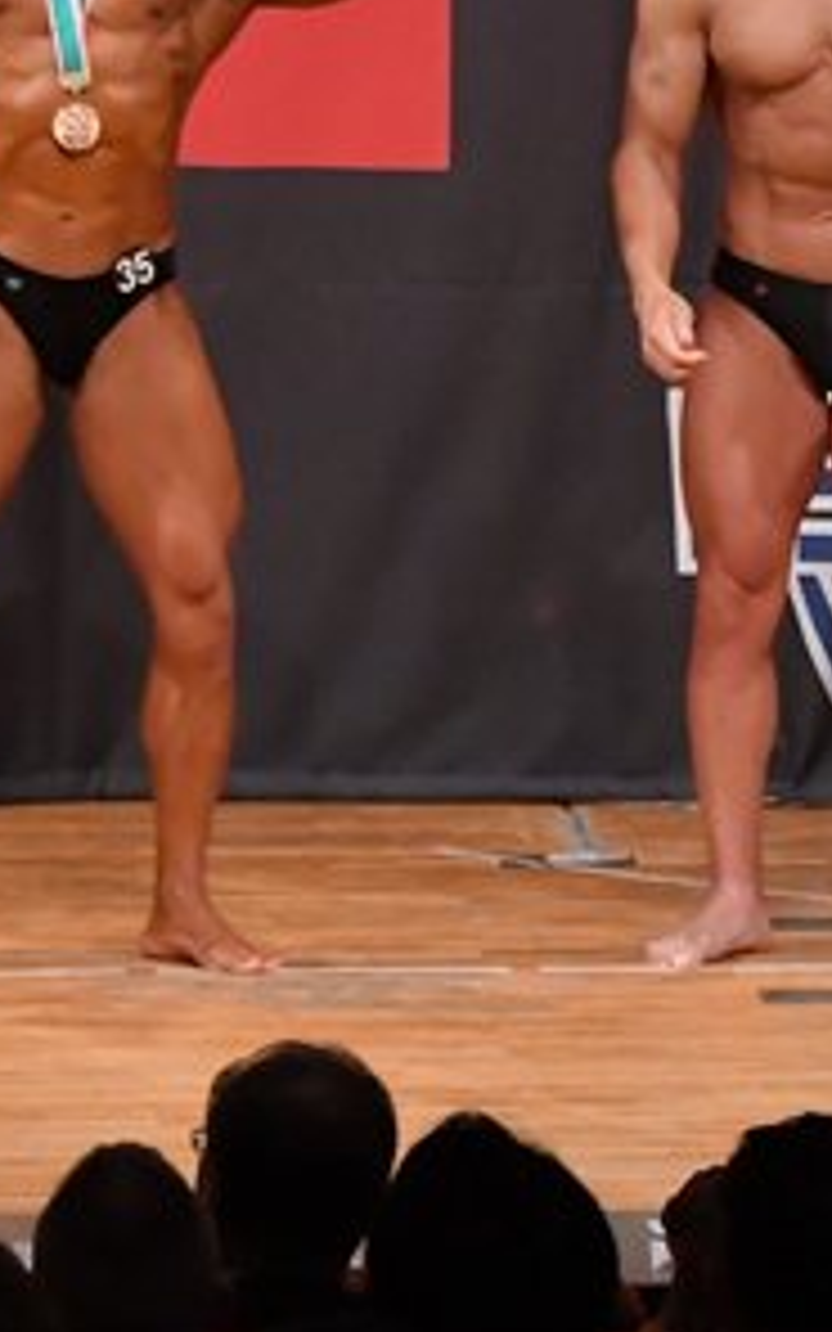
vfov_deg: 4.5
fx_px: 16834
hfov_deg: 2.8
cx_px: 1037
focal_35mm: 464
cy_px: 364
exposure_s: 1/400
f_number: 5.6
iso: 7200
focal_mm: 116
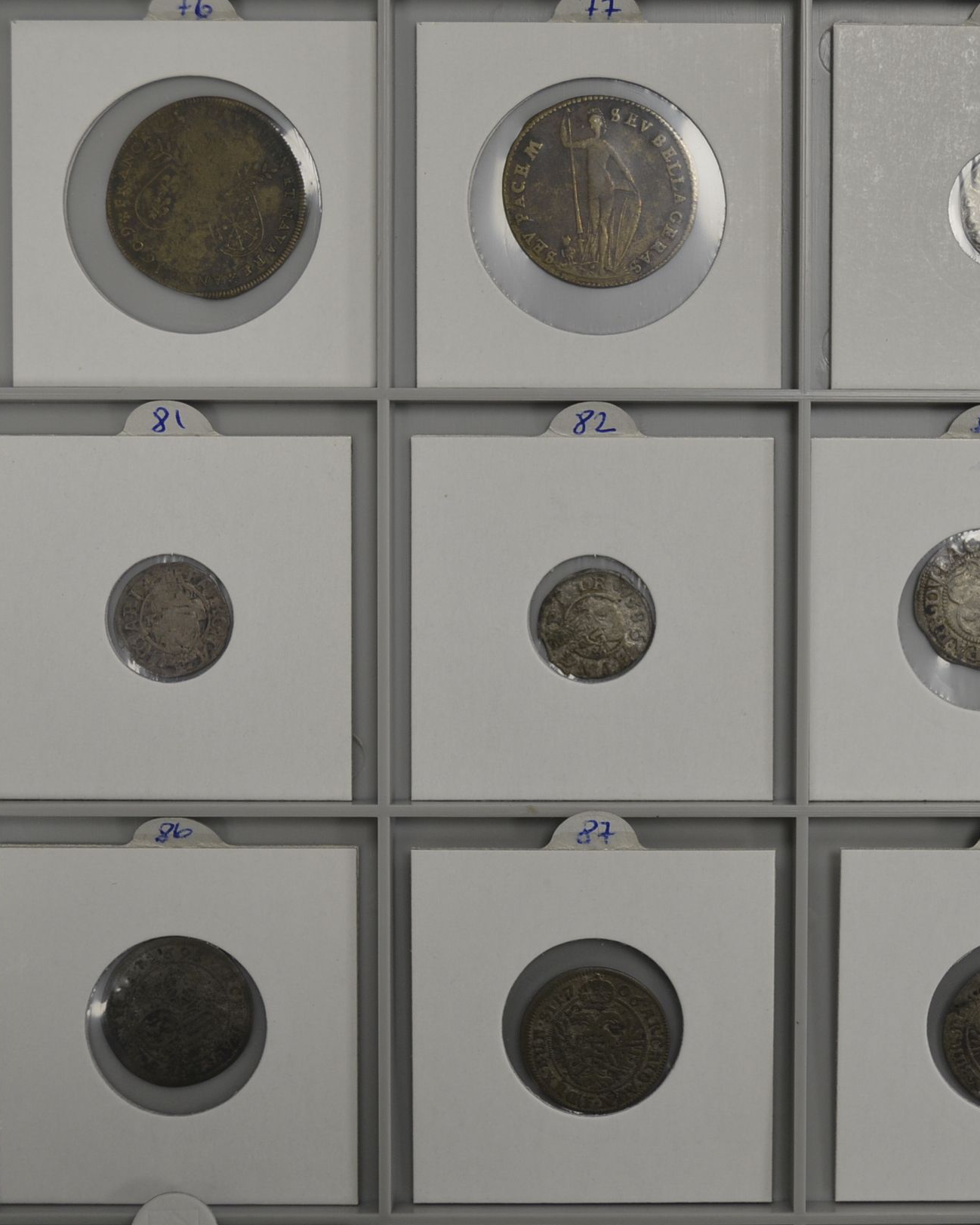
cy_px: 614
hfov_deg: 23.8
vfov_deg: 29.6
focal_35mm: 64
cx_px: 623
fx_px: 2321
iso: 320
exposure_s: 1/60
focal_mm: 30
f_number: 4.5
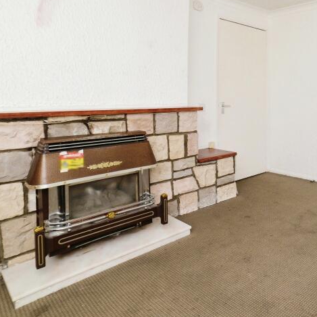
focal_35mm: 26
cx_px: 311
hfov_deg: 50.4
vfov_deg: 59.3
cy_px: 101
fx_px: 269
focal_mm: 14
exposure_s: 1/60
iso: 400
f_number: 8
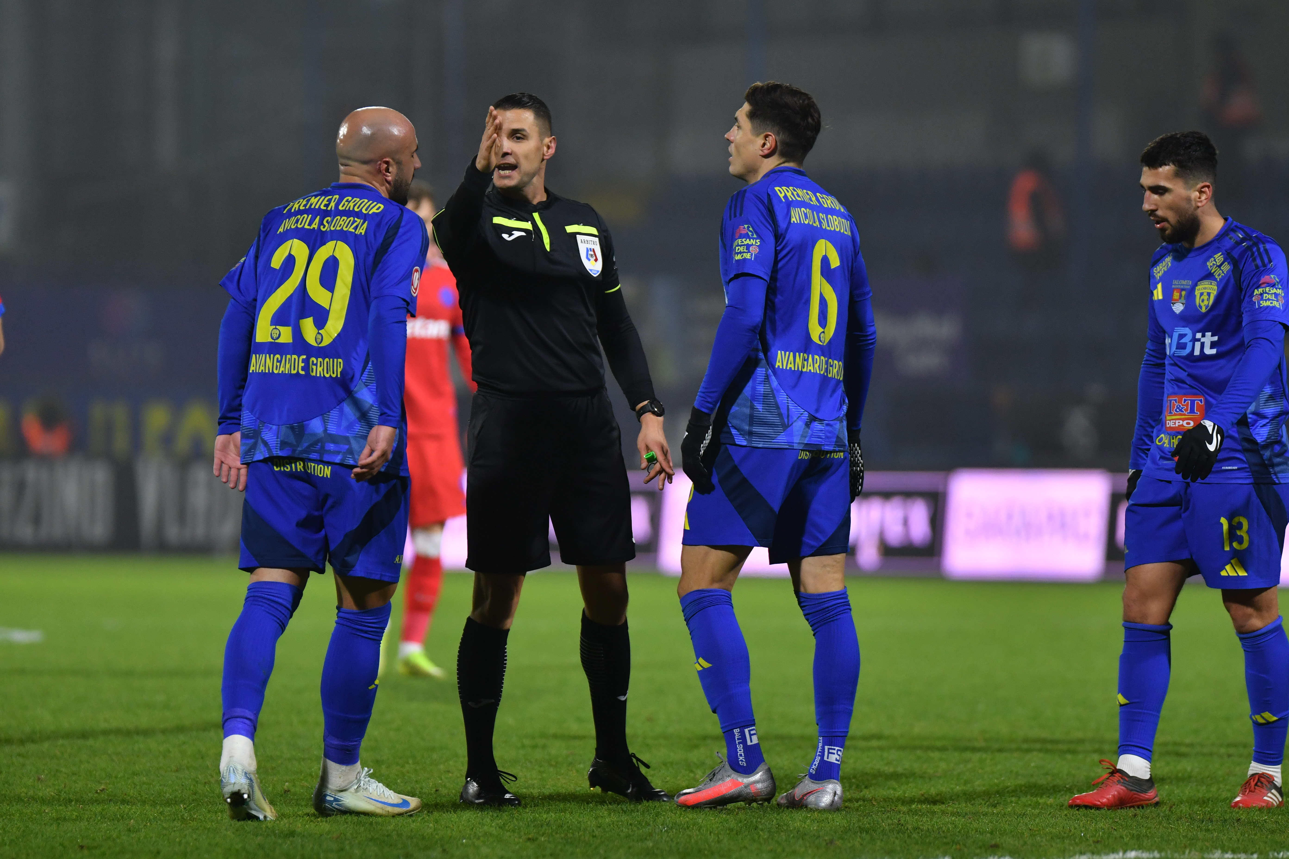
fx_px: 12889
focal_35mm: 360
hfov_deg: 5.7
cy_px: 430
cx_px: 644
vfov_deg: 3.8
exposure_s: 1/800
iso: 1000
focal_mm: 240
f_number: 2.8
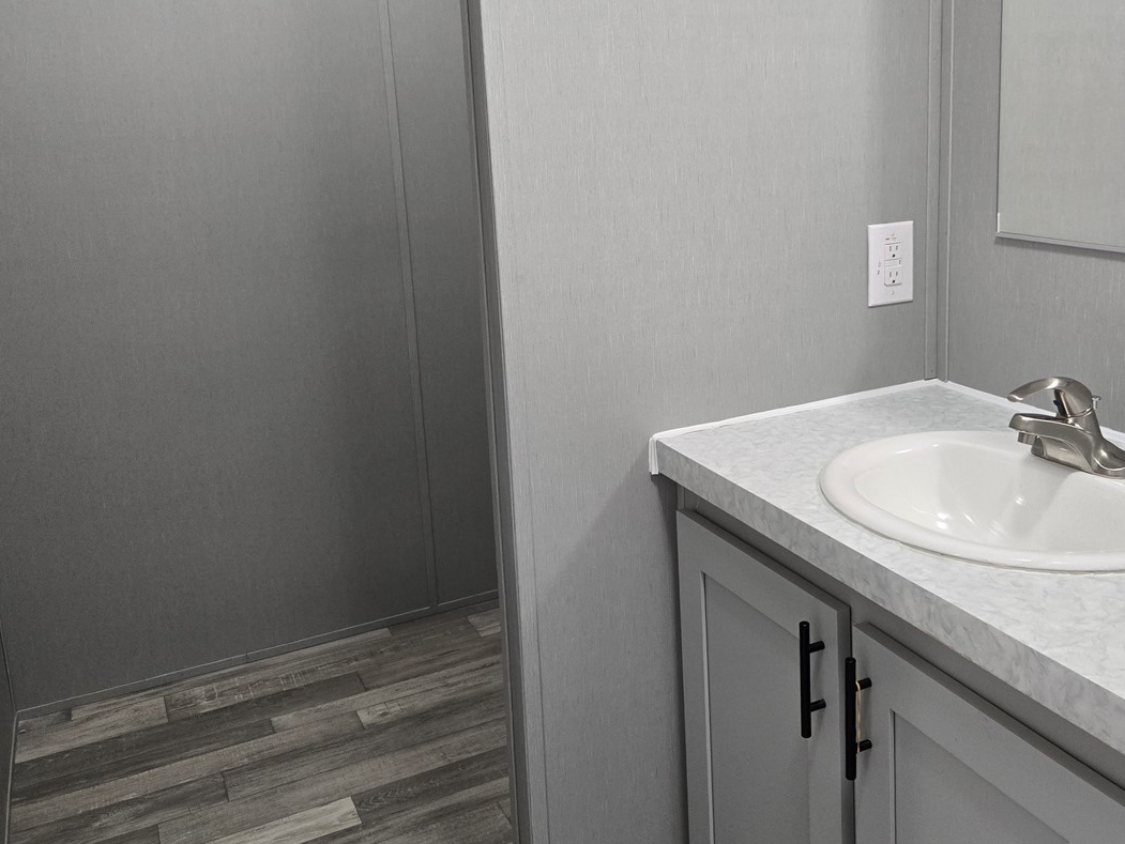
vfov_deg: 40.3
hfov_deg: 51.9
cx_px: 724
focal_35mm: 35
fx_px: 1138
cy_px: 298
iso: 320
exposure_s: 1/120
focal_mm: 5.4
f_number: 1.8
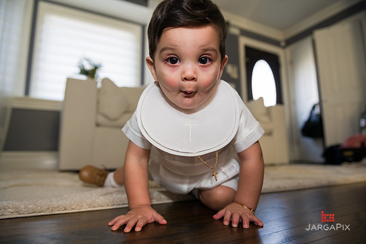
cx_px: 183
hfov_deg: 73.7
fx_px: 244
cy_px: 122
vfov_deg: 53.2
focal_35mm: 24
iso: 400
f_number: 4
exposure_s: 1/160
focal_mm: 24
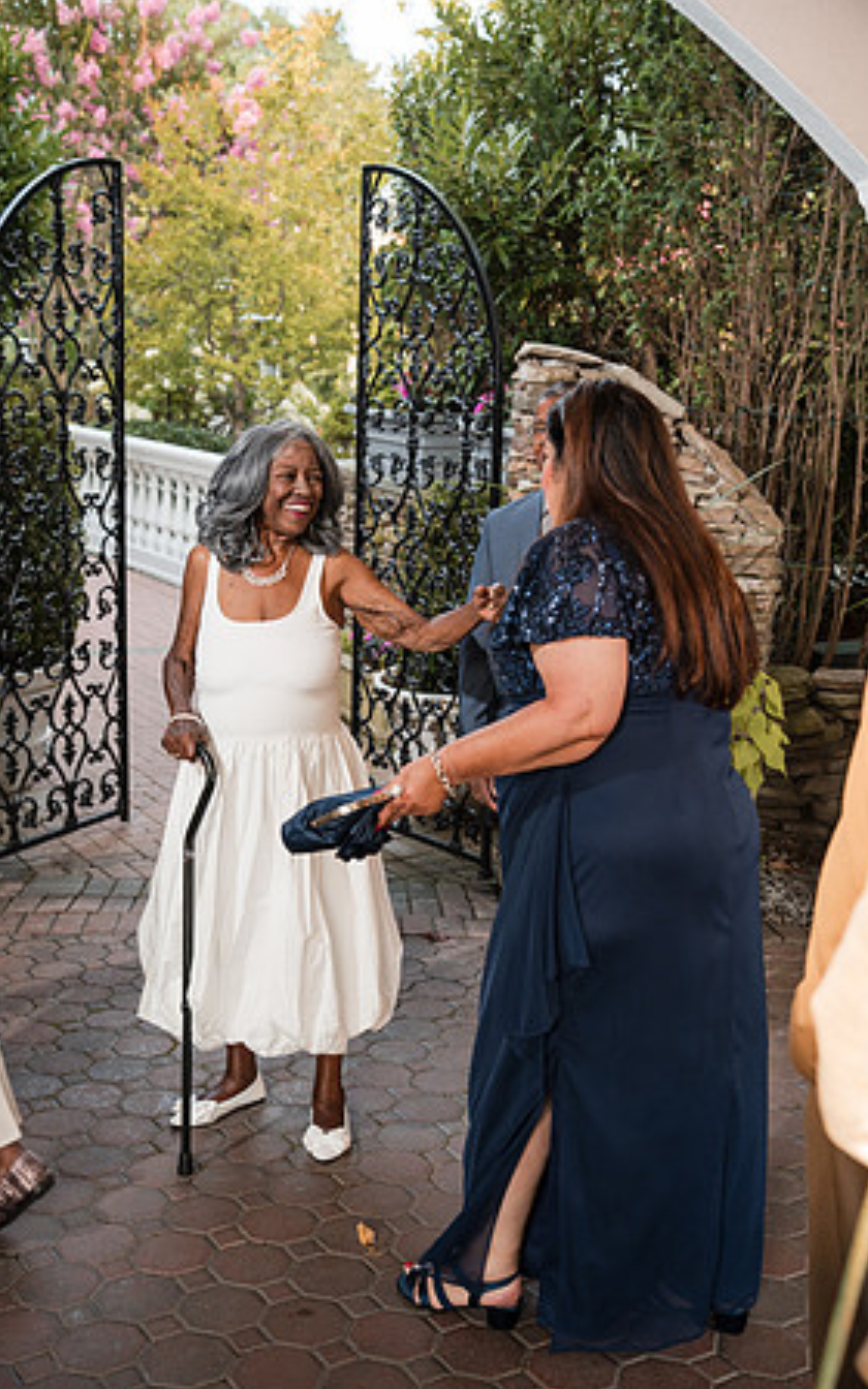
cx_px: 425
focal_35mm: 42
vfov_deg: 47.2
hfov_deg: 30.5
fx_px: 1590
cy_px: 694
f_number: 4
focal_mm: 41
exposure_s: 1/250
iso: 640
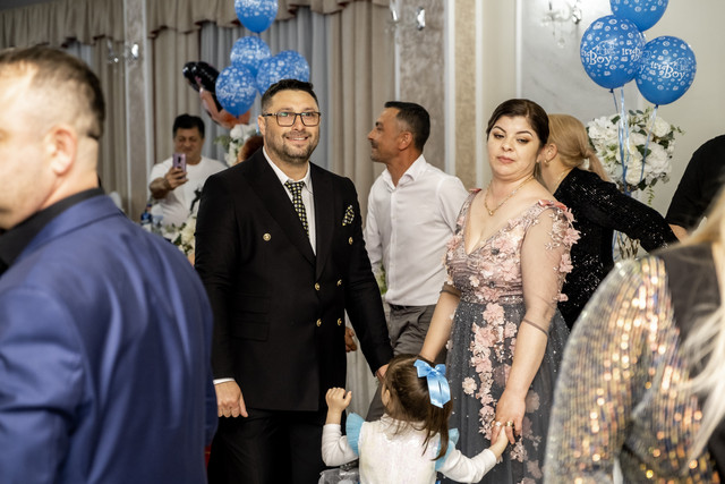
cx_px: 362
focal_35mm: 64
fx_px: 1289
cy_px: 242
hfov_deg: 31.4
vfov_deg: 21.3
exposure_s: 1/160
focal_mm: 42.7
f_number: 2.8
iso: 1250
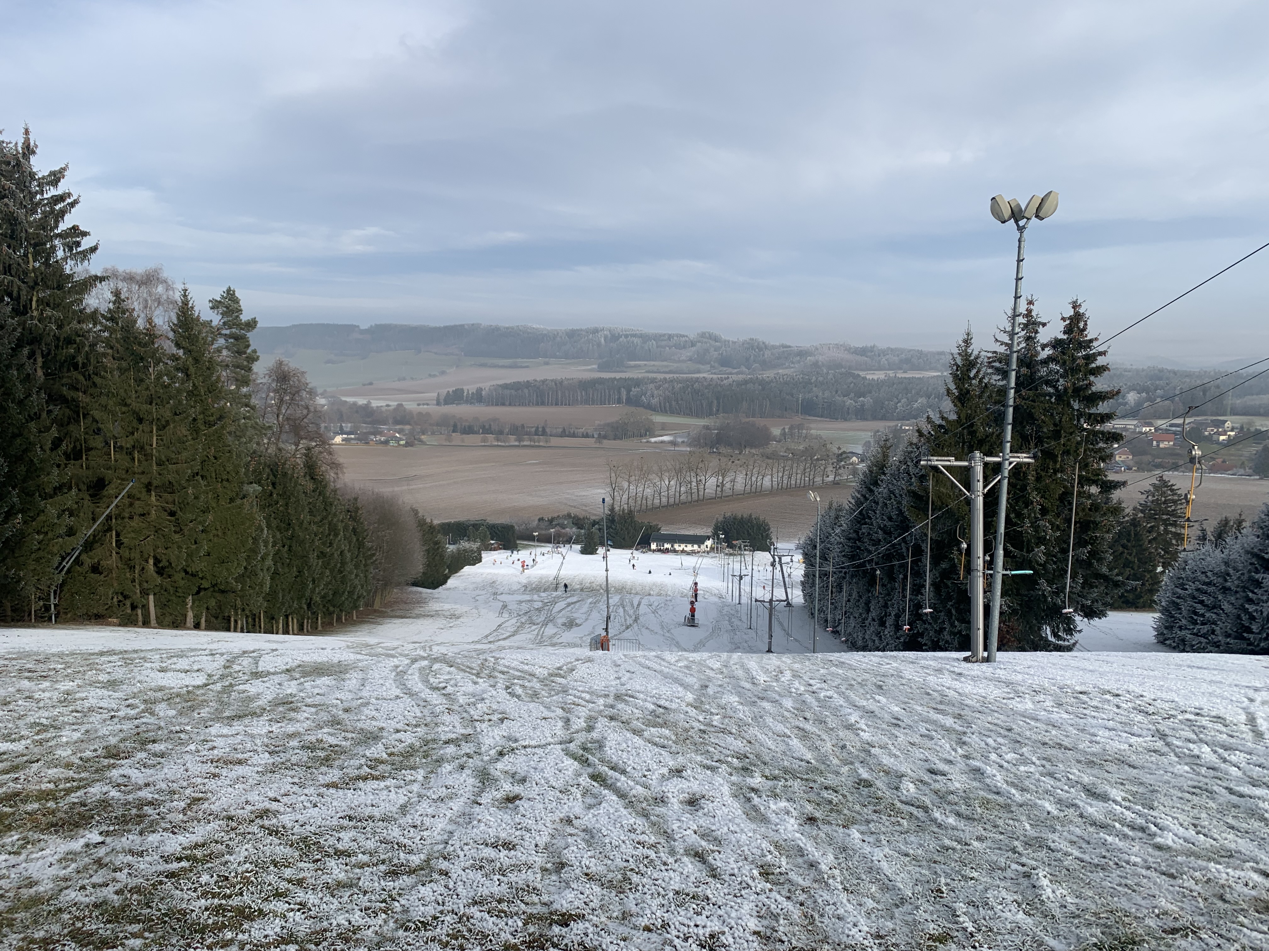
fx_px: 953
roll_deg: -2.3
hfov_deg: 67.3
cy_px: 476
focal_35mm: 26
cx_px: 634
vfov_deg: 53.1
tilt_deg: -7.8
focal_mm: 4.25
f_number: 1.8
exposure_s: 1/2208
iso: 25
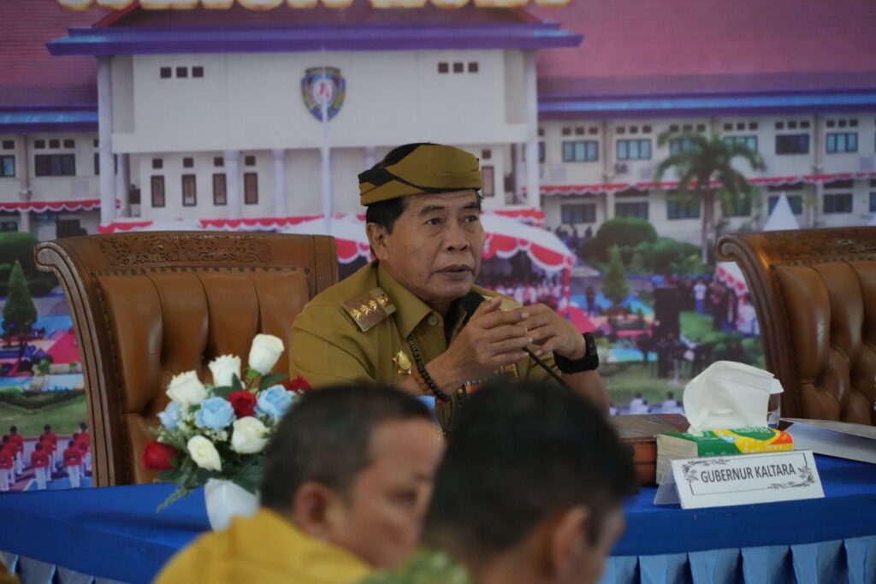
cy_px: 292
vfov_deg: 5.7
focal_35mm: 240
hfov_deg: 8.6
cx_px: 438
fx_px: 5840
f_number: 7.1
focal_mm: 240
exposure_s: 1/60
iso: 10000
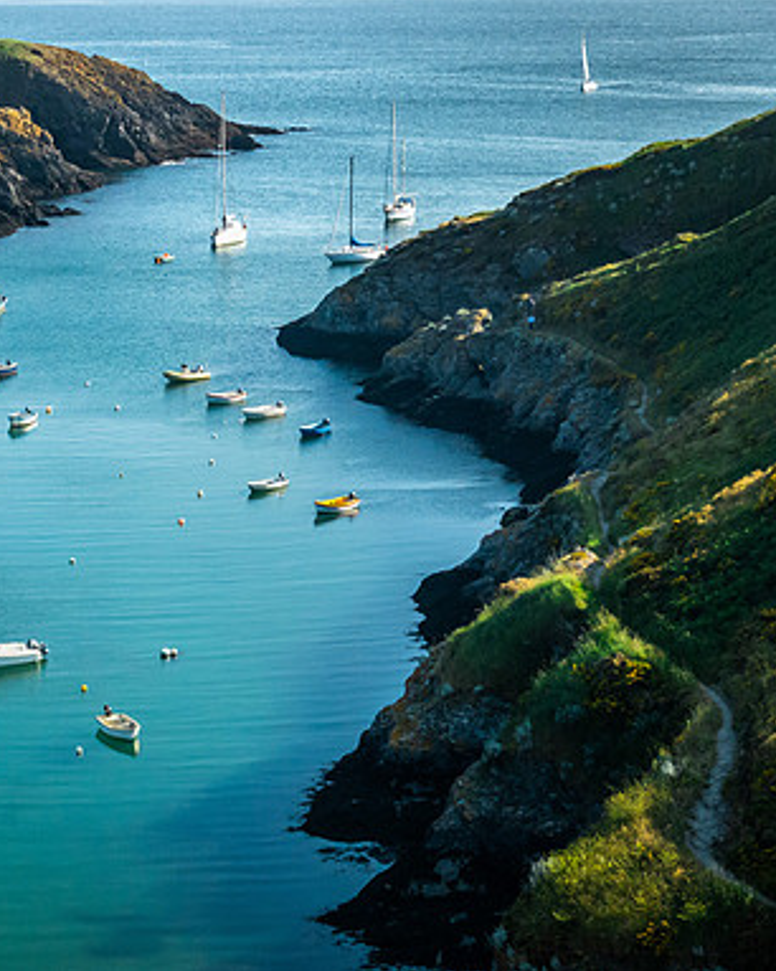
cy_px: 479
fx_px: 2844
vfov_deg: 19.4
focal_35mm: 99
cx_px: 143
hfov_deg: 15.4
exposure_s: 1/200
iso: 1000
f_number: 7.1
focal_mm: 24.82
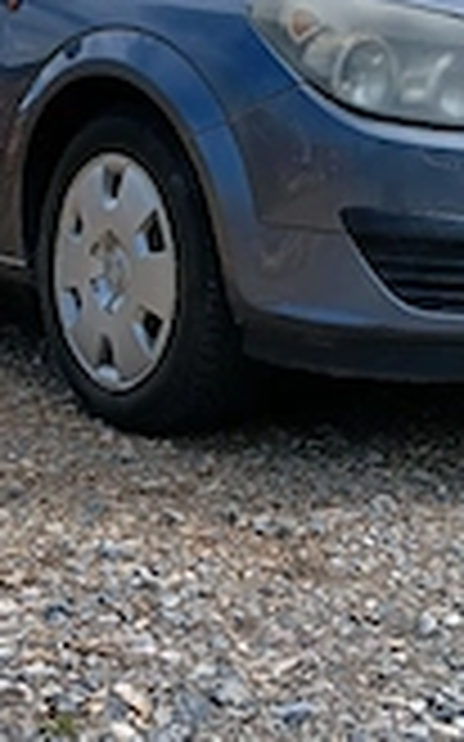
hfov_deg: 19.4
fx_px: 1357
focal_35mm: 67
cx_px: 234
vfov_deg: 30.4
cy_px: 234
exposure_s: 1/556
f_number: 1.8
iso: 20
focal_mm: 3.98
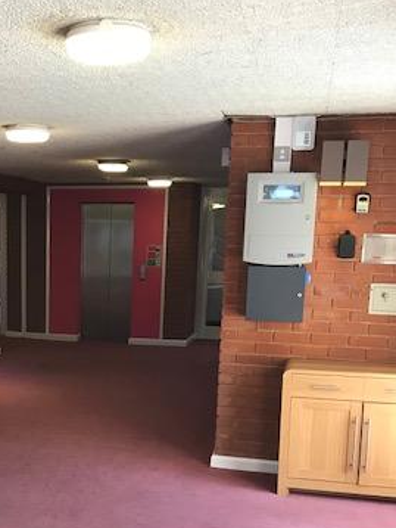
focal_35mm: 50
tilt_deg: -11.5
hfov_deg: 28.4
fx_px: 762
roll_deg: +0.3
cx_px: 66
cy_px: 383
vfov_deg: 37.4
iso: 32
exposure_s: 1/33
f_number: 1.8
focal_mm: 3.99
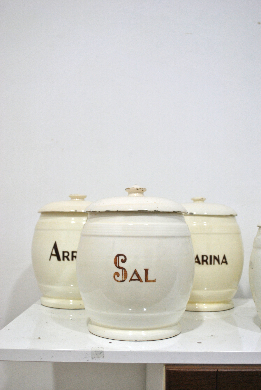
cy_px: 195
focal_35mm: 39
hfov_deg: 34.3
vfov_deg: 49.5
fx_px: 423
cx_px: 130
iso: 400
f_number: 4.2
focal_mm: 26
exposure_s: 1/60
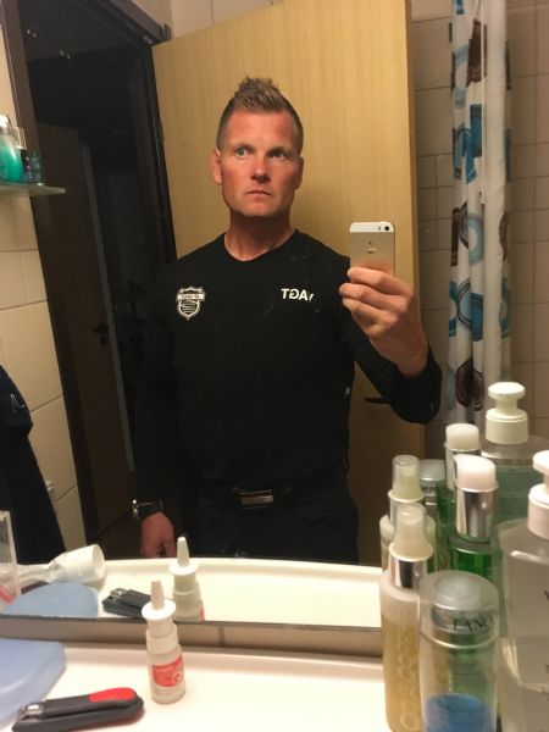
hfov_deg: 48.2
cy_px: 366
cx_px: 274
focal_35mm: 29
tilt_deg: -12.6
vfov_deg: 61.7
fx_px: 613
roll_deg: +4.1
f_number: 2.2
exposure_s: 1/25
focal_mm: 4.15
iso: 200
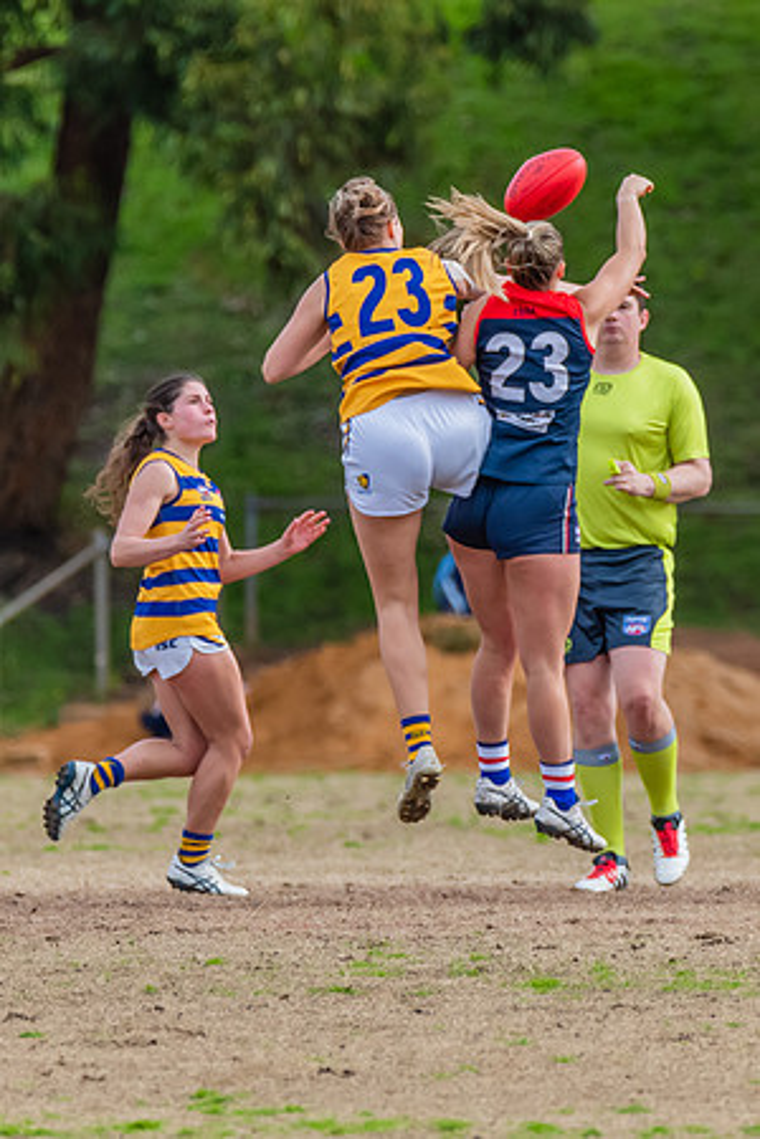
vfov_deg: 2.2
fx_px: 29976
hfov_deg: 1.5
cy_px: 437
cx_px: 535
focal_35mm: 947
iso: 1100
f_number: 6
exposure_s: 1/1600
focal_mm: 450
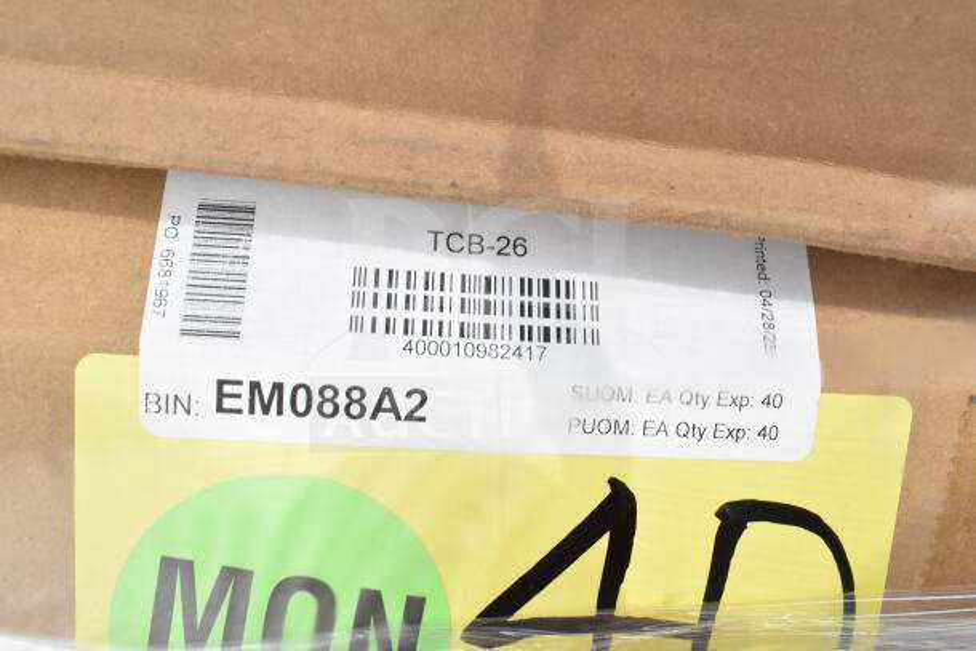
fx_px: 854
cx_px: 488
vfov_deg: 41.7
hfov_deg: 59.5
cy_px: 326
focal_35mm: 32
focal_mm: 21
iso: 1600
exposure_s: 1/500
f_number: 11
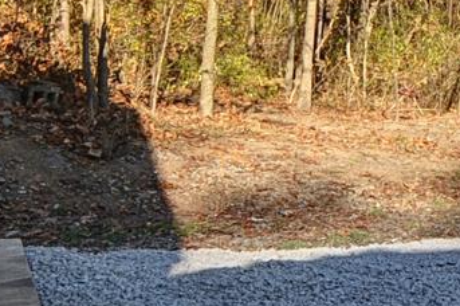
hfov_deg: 9.3
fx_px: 2745
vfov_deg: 6.3
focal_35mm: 215
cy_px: -54
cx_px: 692
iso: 400
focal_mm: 24
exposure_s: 1/500
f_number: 10
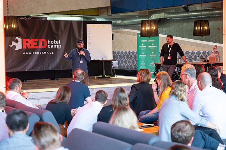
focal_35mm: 70
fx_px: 439
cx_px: 113
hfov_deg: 28.9
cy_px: 75
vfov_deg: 19.4
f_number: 3.5
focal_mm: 70
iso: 2000
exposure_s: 1/200
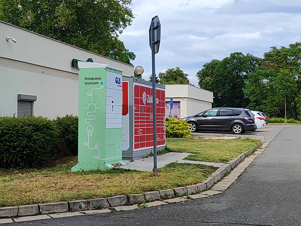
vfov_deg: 56.8
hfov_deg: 71.6
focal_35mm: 24
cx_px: 150
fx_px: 209
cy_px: 113
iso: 50
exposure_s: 1/710
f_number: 1.89
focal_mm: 5.89
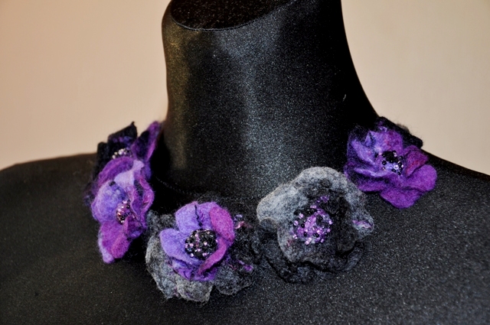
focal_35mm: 78
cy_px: 162
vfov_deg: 17.4
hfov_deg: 26.0
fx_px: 1060
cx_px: 245
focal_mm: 52
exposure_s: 1/60
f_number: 5
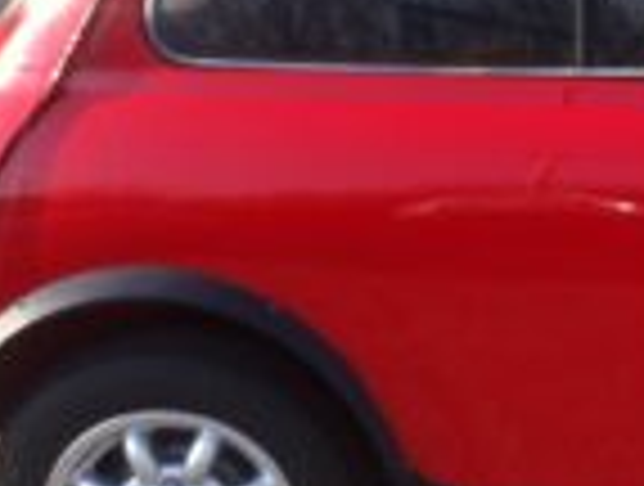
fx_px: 2331
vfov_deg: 11.9
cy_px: 259
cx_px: 923
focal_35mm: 125
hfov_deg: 14.8
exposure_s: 1/331
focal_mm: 3.85
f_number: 2.8
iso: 80
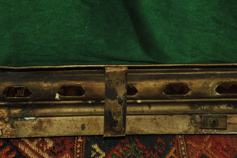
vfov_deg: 11.4
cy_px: 79
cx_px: 118
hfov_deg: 17.1
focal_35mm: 120
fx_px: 789
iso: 1250
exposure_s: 1/60
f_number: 10
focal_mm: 120
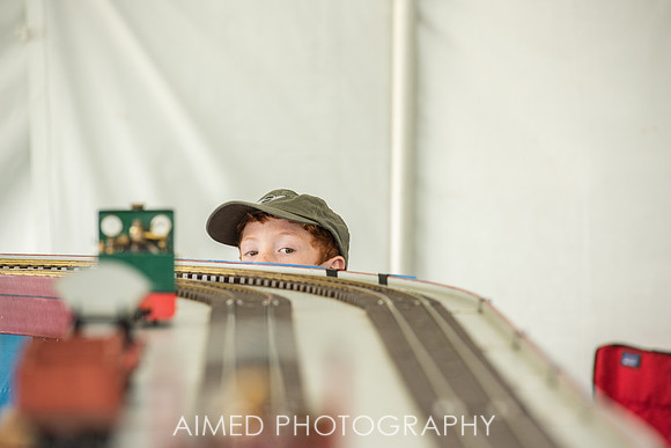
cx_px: 343
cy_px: 224
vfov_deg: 6.6
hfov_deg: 9.9
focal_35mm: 208
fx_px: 3868
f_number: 5.6
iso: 500
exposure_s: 1/250
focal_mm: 200
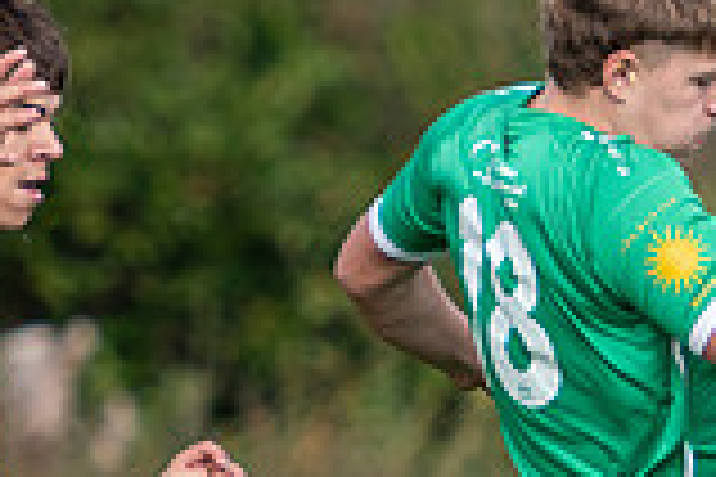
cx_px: 864
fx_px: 28618
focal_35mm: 1439
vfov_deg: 1.0
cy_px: 420
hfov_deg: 1.4
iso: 200
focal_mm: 170
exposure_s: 1/1600
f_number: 2.8
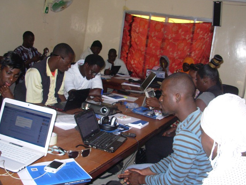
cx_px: 124
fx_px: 277
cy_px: 94
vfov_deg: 36.8
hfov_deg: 47.9
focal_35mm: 39
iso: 92
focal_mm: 6.3
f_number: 2.9
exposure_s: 1/58.7
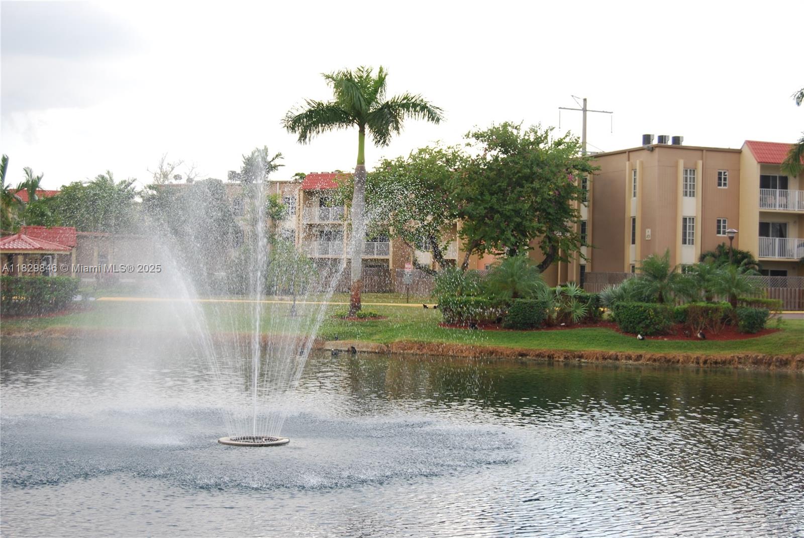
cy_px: 269
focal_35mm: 57
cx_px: 402
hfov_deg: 35.0
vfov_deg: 23.8
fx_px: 1274
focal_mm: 38
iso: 100
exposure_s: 1/200
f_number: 5.6
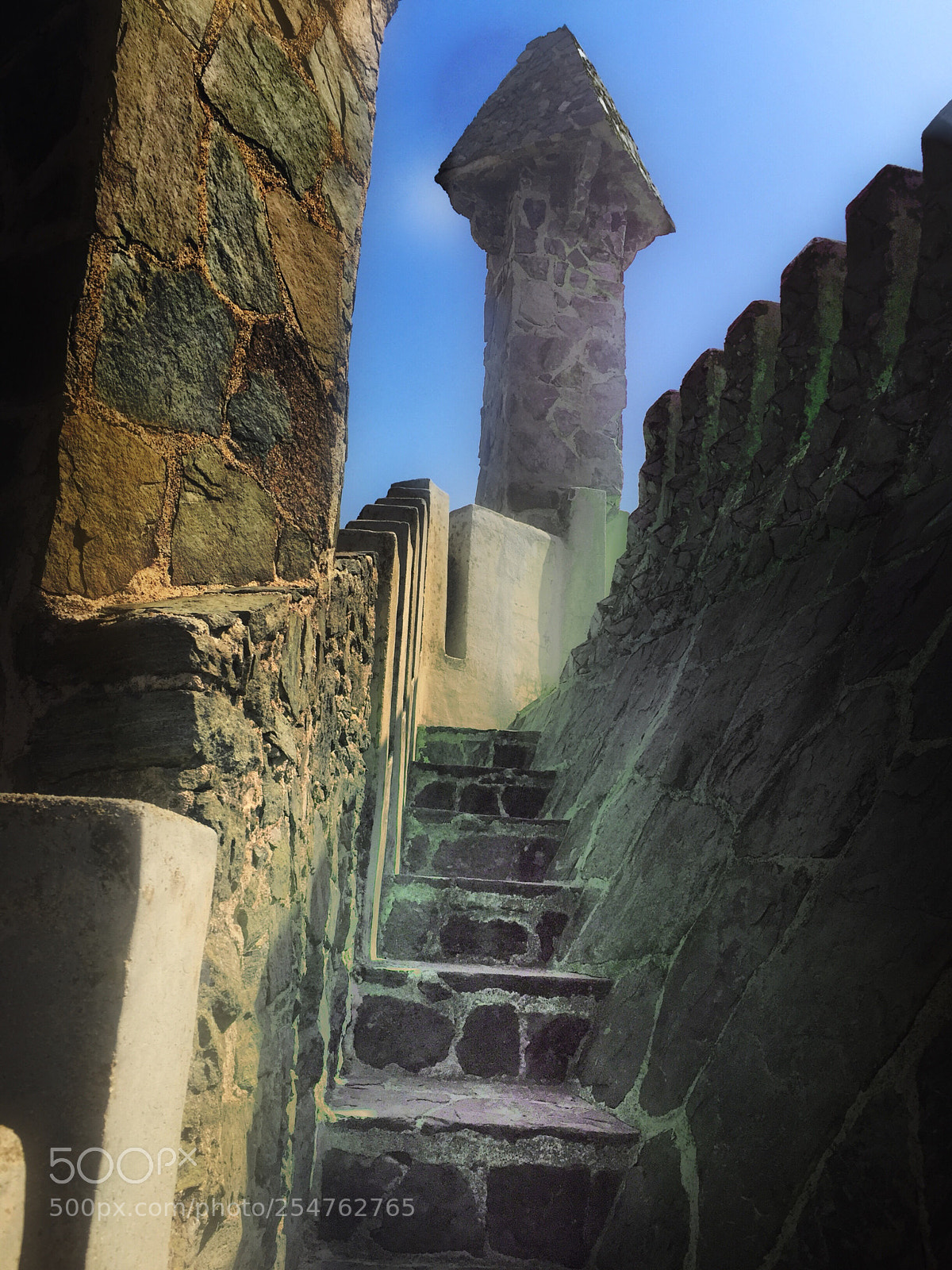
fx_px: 1063
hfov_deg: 48.2
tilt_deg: +15.3
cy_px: 635
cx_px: 476
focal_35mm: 29
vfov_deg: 61.7
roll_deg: -3.5
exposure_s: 1/1721
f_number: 2.2
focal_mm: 4.15
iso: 32
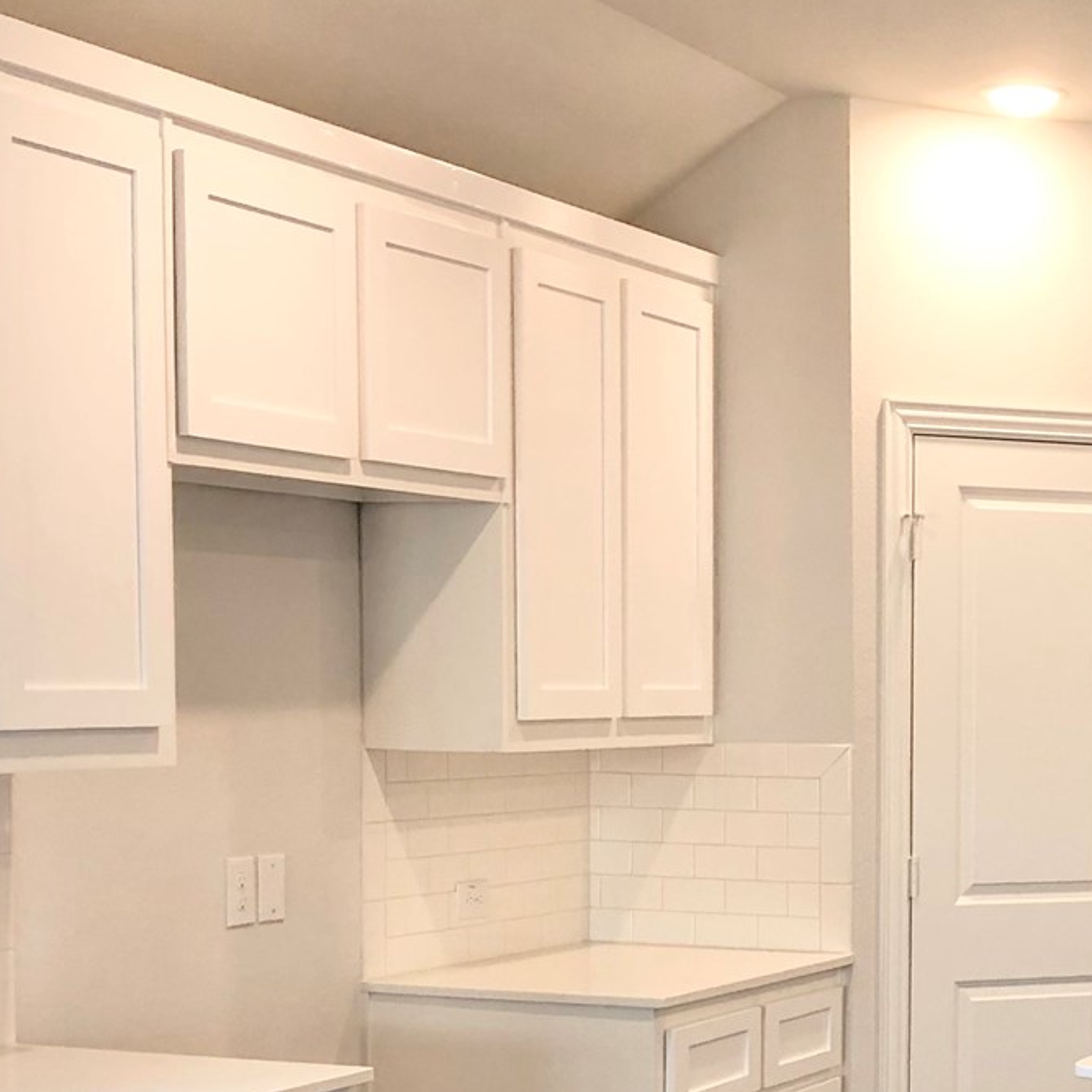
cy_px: 982
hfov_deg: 21.9
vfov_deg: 22.2
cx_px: 1112
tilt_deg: -4.2
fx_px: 2712
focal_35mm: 76
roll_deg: -0.8
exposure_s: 1/30
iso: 25
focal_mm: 3.99
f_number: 1.8
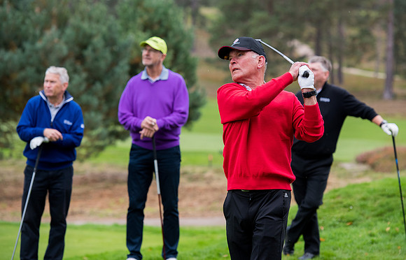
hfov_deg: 14.0
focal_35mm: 148
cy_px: 113
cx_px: 214
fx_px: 1655
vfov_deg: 9.0
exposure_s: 1/1000
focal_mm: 135
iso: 1000
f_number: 4
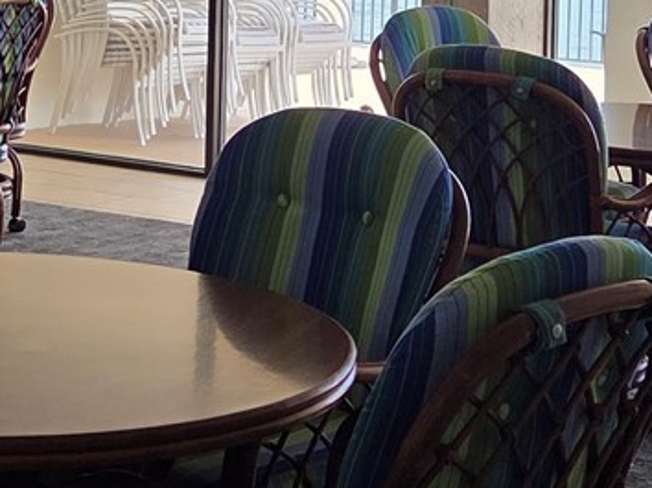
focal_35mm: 104
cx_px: 204
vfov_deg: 13.9
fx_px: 1958
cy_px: -53
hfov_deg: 18.8
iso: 80
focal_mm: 5.4
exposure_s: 1/1580
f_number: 1.8
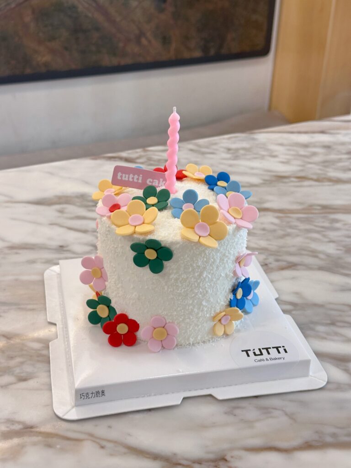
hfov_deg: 30.3
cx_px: 176
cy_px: 234
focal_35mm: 48
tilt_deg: -29.2
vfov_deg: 39.7
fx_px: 649
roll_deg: -2.5
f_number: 1.78
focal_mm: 6.86
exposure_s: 1/50
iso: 160
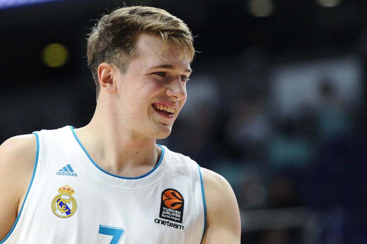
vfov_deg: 8.1
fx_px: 1732
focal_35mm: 170
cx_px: 184
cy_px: 122
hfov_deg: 12.1
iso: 2000
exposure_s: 1/800
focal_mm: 170
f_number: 2.8
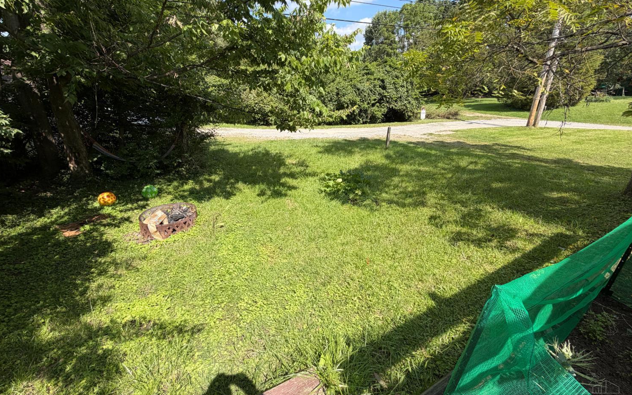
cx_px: 317
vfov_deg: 74.5
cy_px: 174
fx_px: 258
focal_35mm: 15
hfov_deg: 101.5
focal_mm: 2.22
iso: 40
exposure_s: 1/664
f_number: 2.2
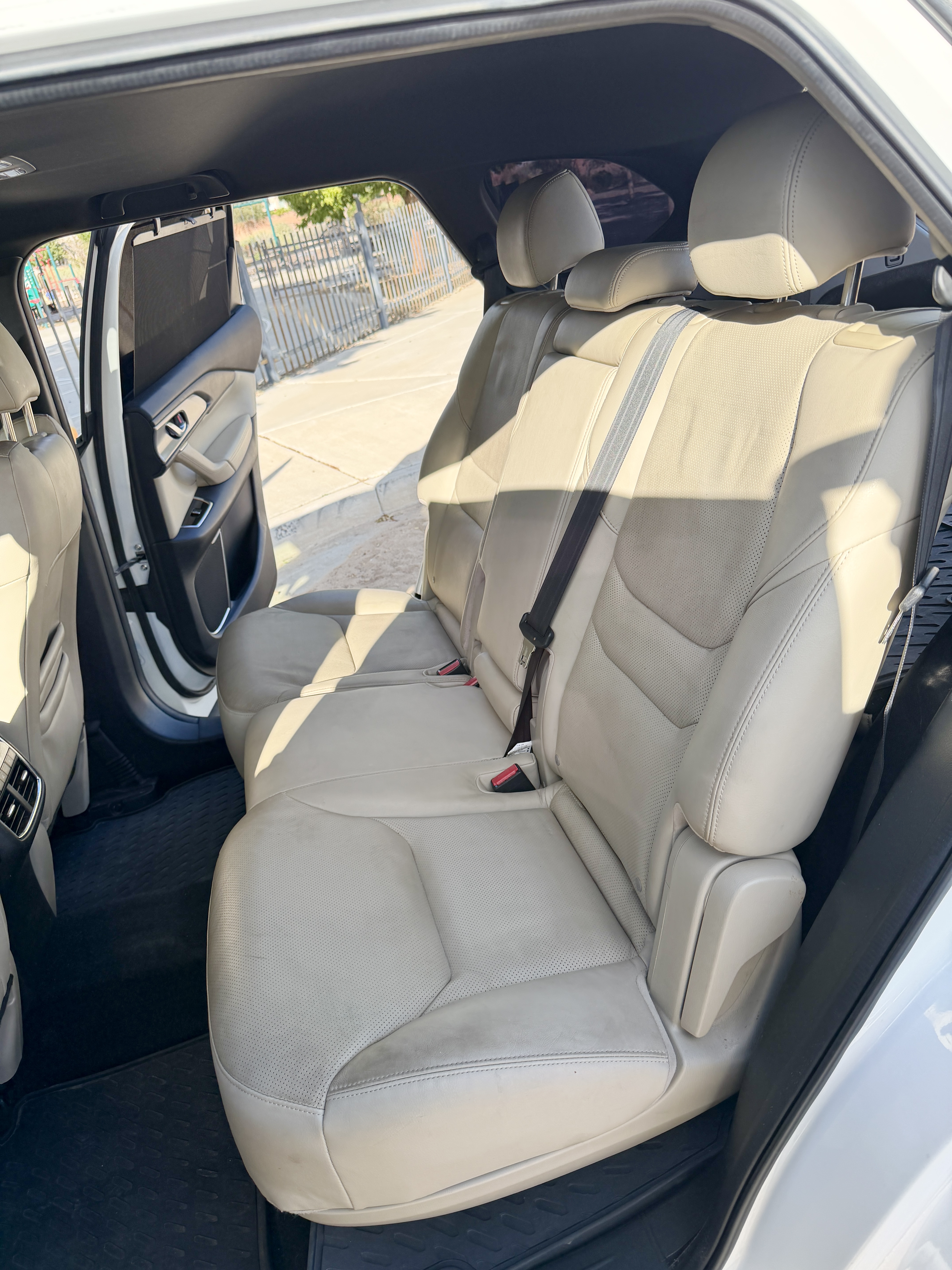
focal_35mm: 24
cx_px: 476
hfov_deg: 56.8
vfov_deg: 71.6
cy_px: 635
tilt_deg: -25.3
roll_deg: +12.8
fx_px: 880
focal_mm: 6.76
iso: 100
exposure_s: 1/1437
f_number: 1.78
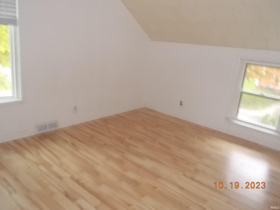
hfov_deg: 61.7
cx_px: 140
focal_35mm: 29
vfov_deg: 48.2
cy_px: 105
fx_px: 235
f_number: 3.3
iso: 400
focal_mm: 4.1
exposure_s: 1/10
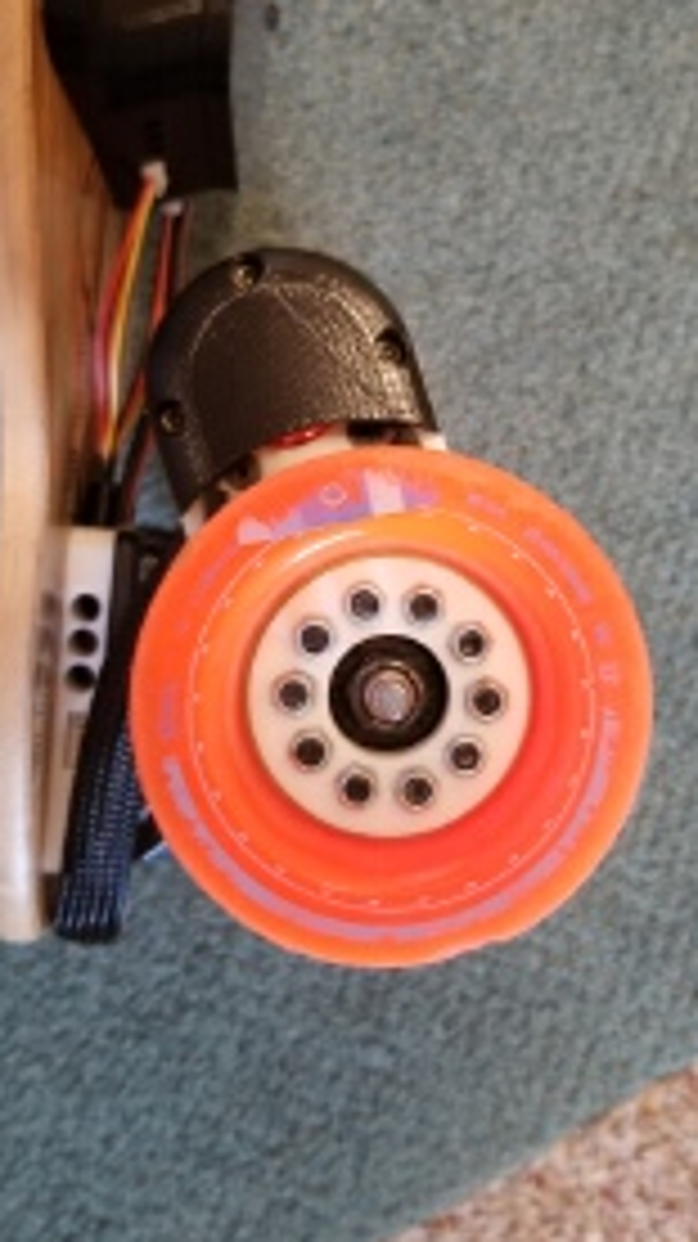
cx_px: 351
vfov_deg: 49.2
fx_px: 1351
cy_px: 513
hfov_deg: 29.0
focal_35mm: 41
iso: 200
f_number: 1.7
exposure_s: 1/20
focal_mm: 4.25
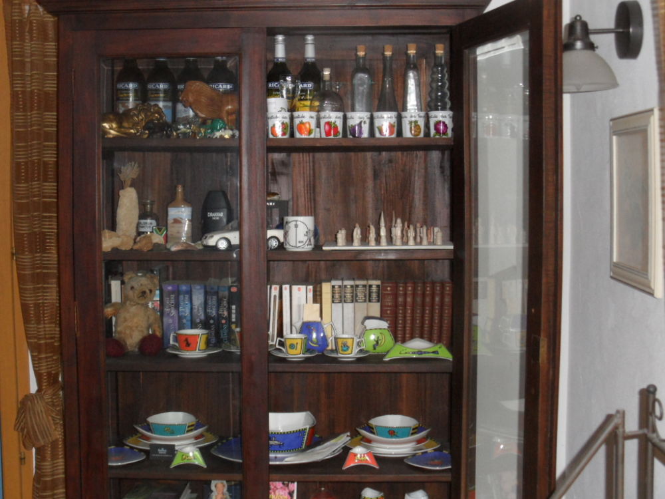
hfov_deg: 38.2
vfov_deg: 29.1
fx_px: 961
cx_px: 332
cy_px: 250
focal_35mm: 50
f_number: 3.8
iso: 320
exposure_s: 1/45
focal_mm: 8.2
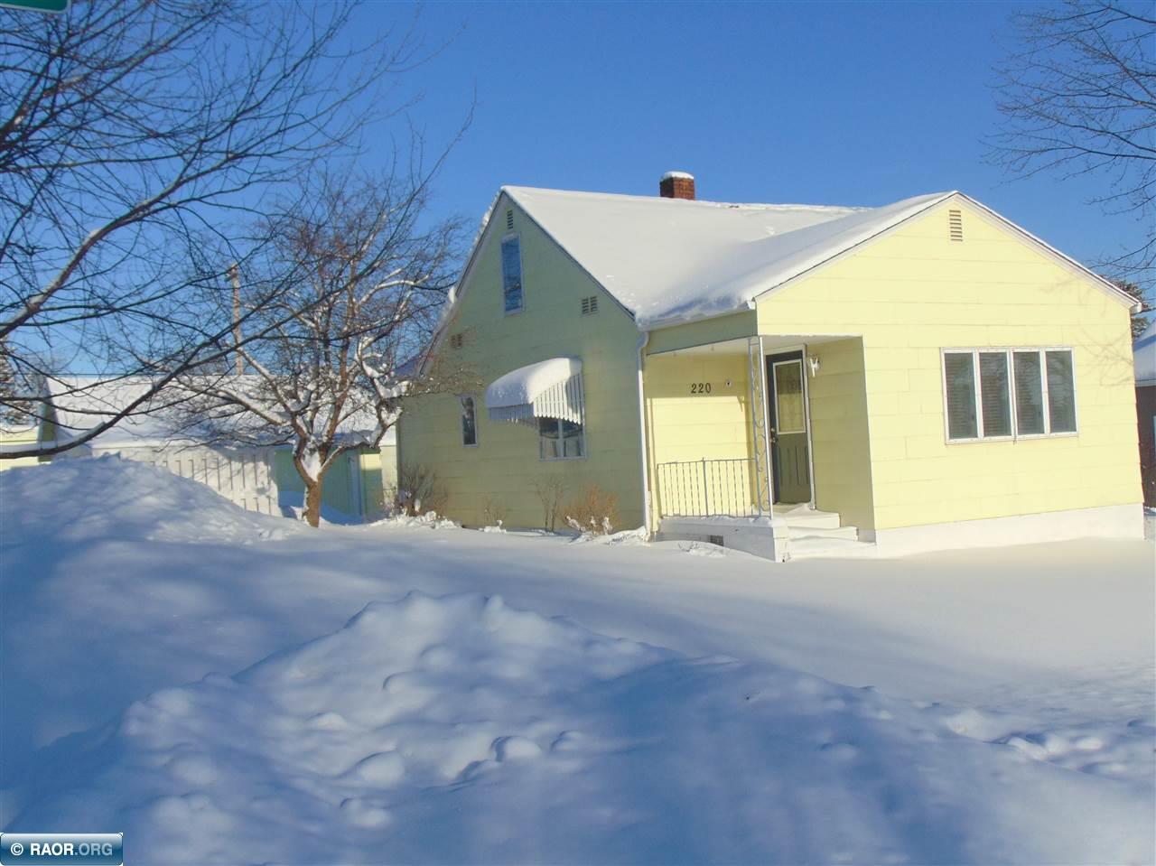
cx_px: 578
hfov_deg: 47.9
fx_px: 1302
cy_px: 433
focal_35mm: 39
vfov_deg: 36.8
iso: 80
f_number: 8.5
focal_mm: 6.9
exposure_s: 1/250
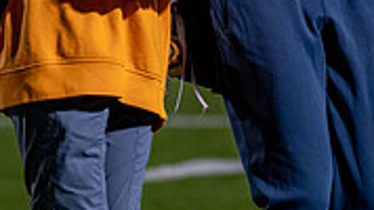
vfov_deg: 2.2
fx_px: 5522
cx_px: 288
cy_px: -208
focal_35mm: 557
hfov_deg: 3.9
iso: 1600
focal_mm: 135
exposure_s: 1/1250
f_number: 1.8
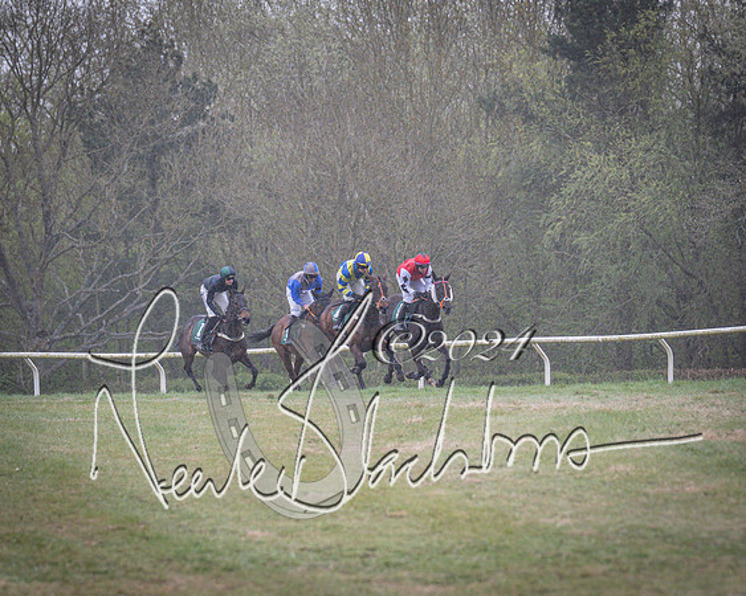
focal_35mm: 419
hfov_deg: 4.6
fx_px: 9257
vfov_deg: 3.7
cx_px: 390
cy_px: 298
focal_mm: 200
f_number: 4
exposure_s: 1/1000
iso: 1600
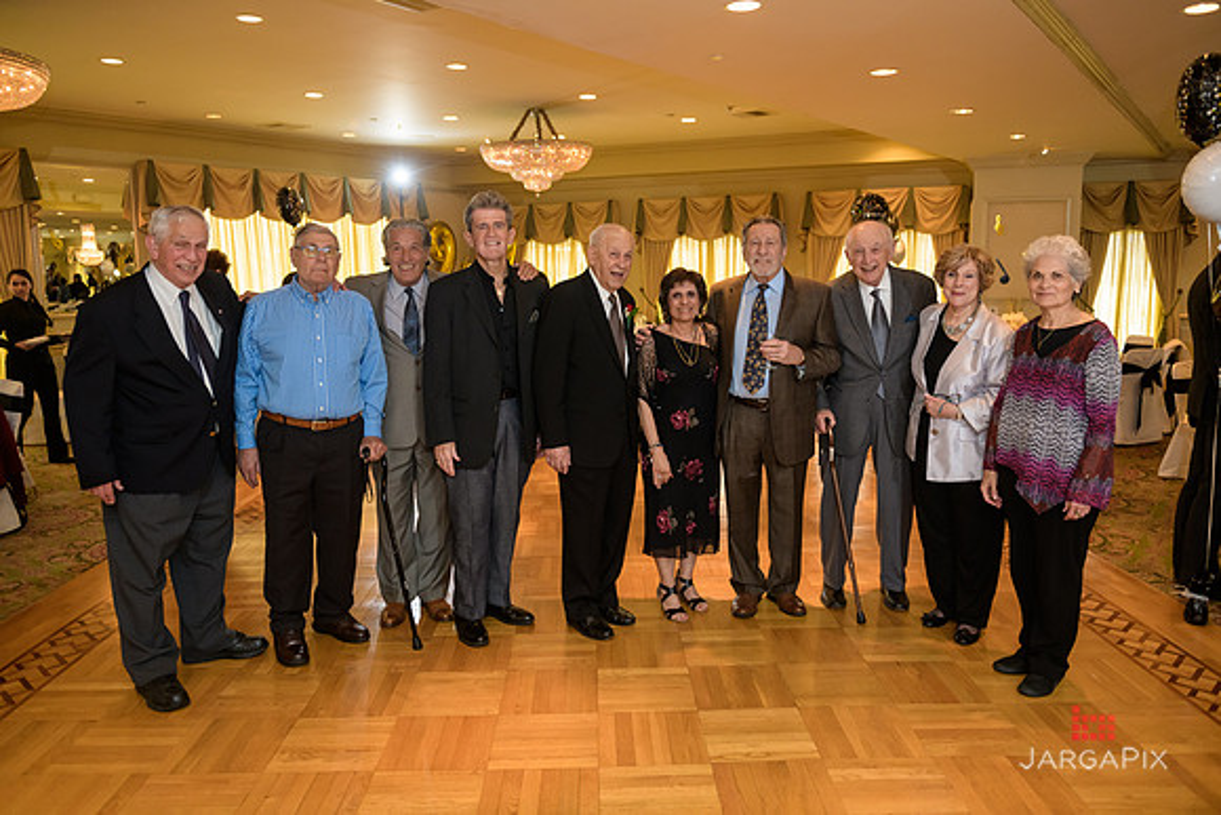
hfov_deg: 67.4
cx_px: 610
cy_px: 408
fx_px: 916
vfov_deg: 48.0
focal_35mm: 27
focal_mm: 27
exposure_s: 1/125
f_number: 3.2
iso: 1000
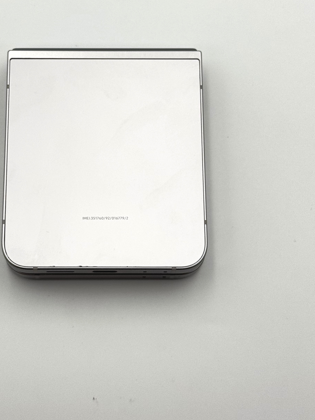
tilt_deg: -74.9
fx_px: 971
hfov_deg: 18.4
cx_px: 108
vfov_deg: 24.3
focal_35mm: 80
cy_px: 153
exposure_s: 1/553
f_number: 1.78
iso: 64
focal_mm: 6.76
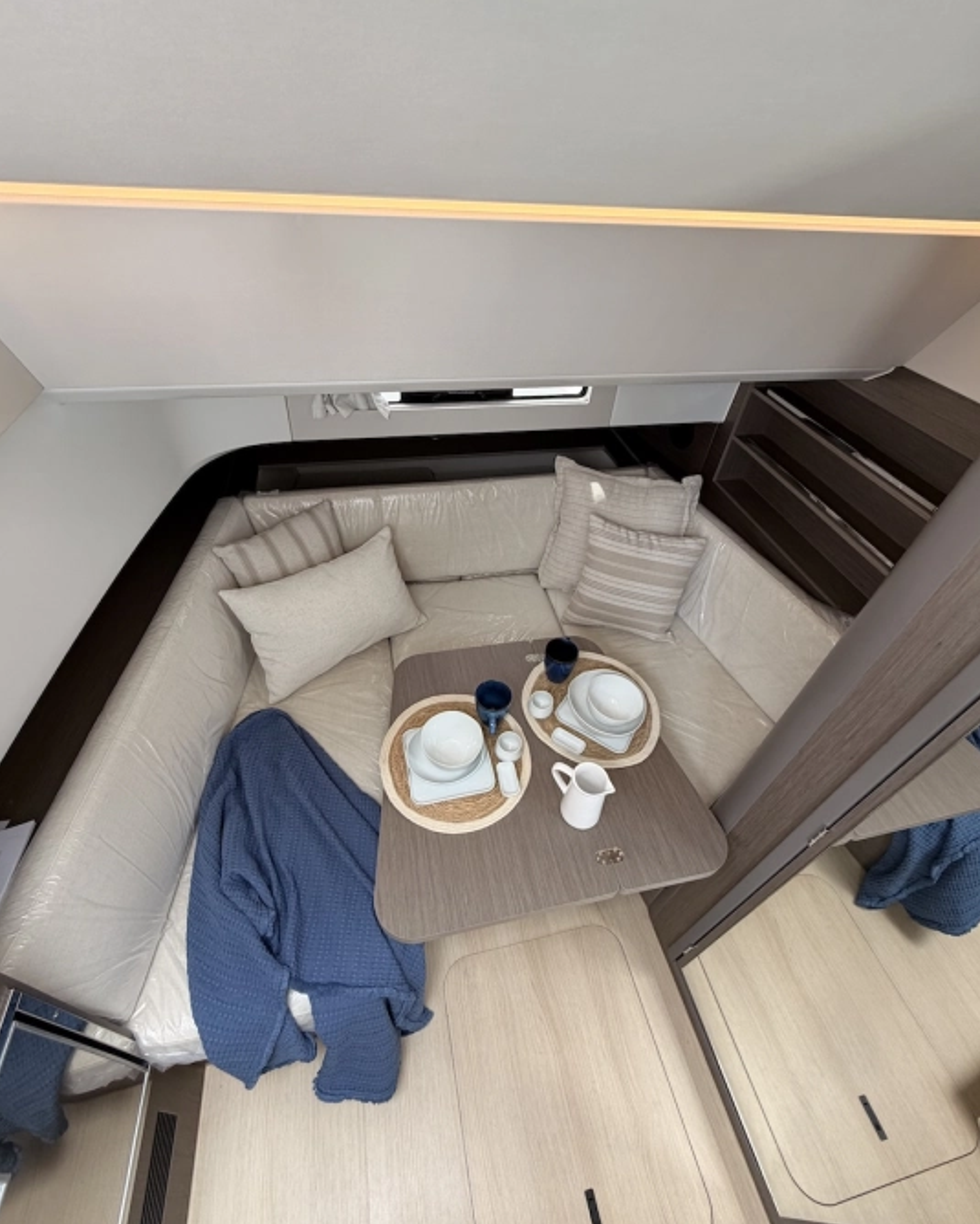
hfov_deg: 84.1
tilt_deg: -42.8
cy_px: 603
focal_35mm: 15
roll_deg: -3.9
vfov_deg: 96.8
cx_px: 489
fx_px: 543
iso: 125
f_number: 2.2
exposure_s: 1/121
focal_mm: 2.22
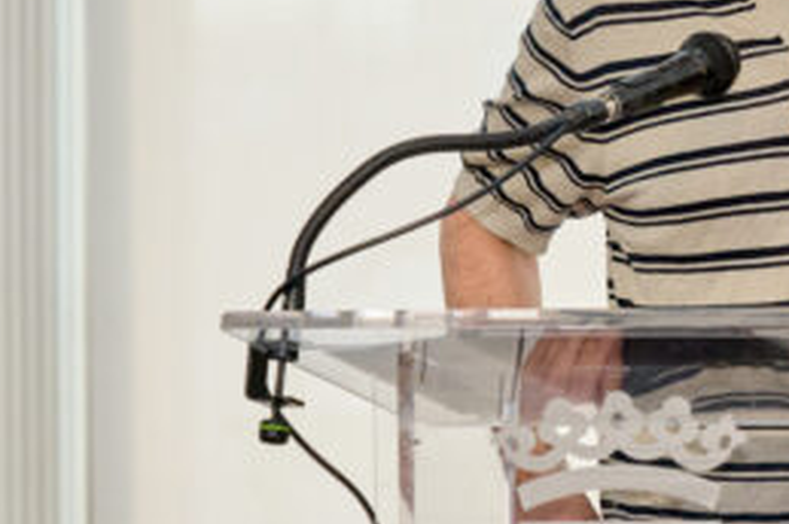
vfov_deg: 3.4
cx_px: 926
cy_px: 195
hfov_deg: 5.1
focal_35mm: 401
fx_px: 8777
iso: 2500
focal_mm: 135
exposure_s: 1/320
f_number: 6.3
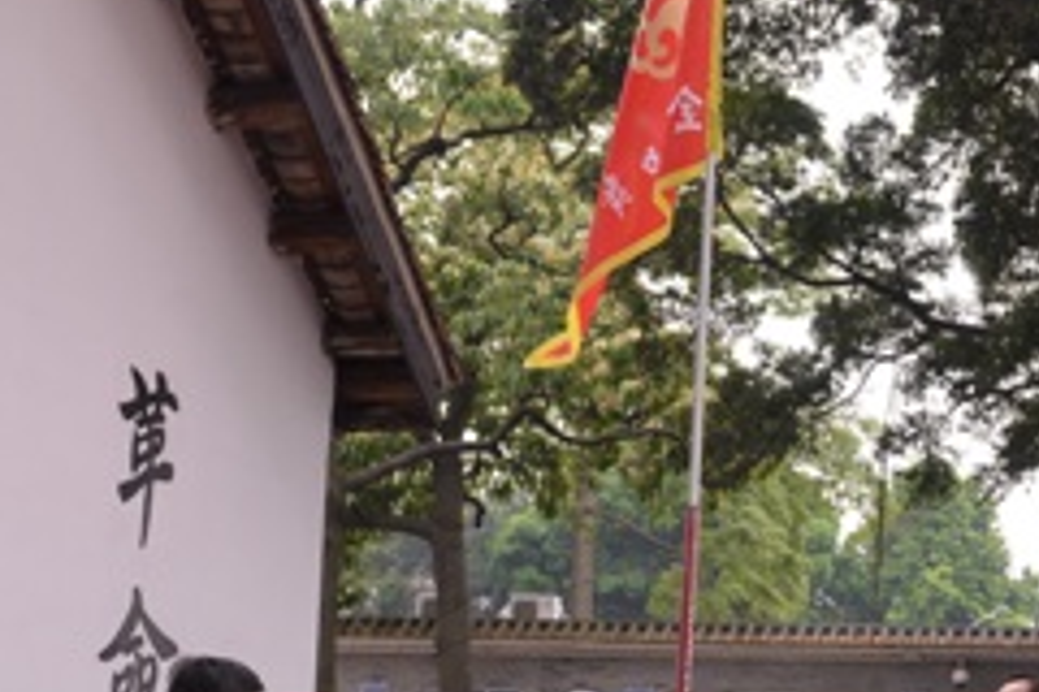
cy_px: 582
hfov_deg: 30.5
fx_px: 1847
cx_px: 866
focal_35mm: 64
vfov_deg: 20.9
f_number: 5.6
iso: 400
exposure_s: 1/250
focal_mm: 24
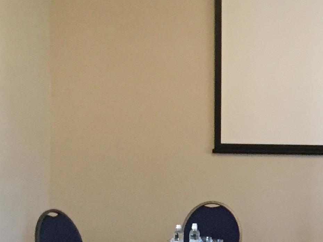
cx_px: 473
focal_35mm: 102
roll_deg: -0.5
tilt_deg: -3.2
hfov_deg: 17.5
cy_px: 170
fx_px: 952
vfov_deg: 14.5
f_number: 2.2
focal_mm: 4.15
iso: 320
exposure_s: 1/33
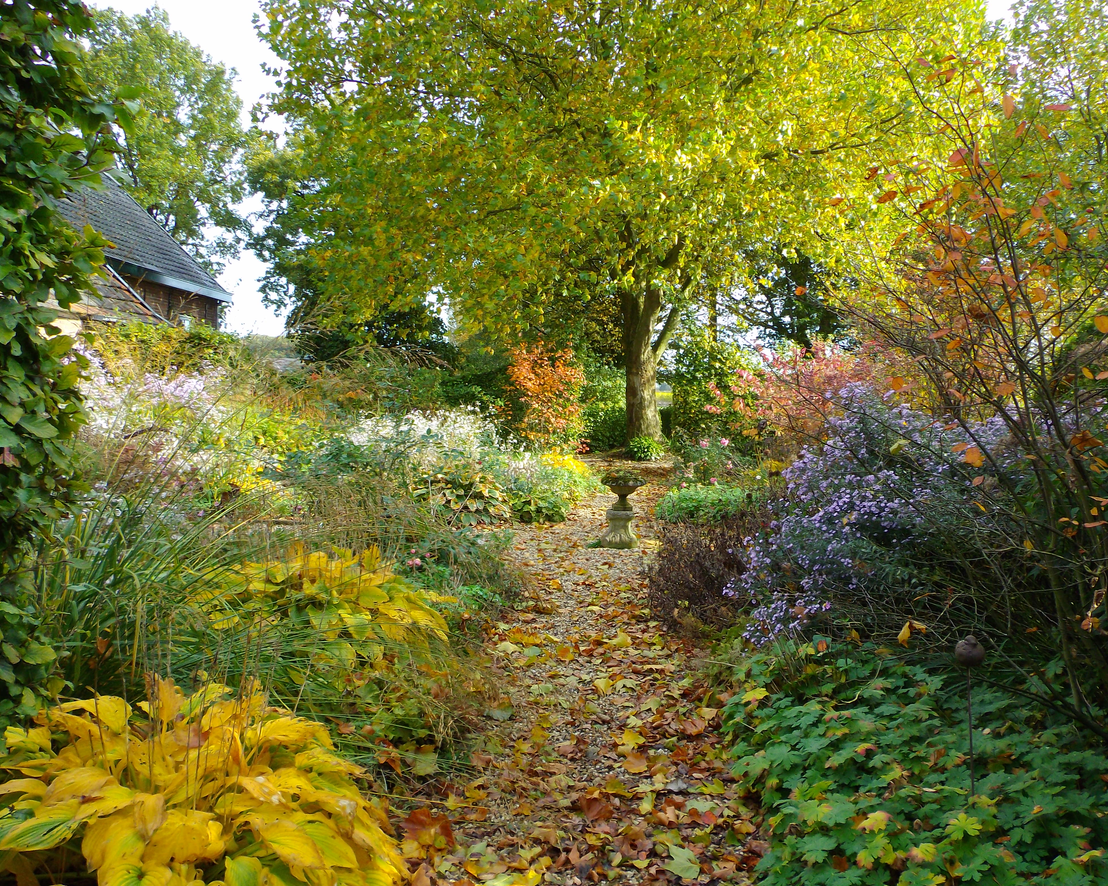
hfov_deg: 55.6
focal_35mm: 32
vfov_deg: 45.8
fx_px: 1049
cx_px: 600
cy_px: 453
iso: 100
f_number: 3.1
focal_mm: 5
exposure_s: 1/250
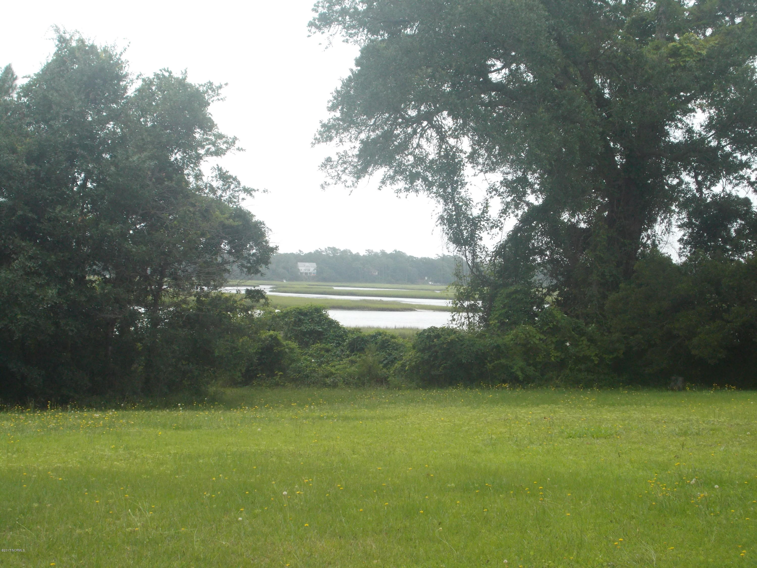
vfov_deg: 22.3
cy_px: 284
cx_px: 378
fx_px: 1443
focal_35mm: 66
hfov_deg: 29.4
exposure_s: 1/500
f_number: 5.3
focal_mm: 11.8
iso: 250
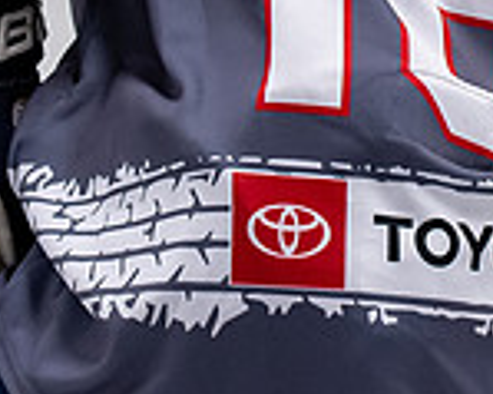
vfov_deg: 3.7
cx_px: 440
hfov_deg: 4.7
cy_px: -254
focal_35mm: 411
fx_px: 5993
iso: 2000
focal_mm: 70
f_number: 3.2
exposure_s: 1/800
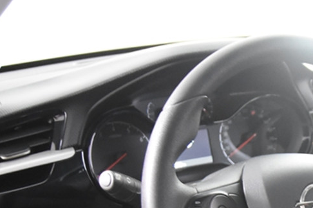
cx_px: 339
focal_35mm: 73
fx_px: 638
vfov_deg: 17.3
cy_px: 280
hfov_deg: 25.6
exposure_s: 1/25
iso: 3200
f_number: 2.8
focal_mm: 17
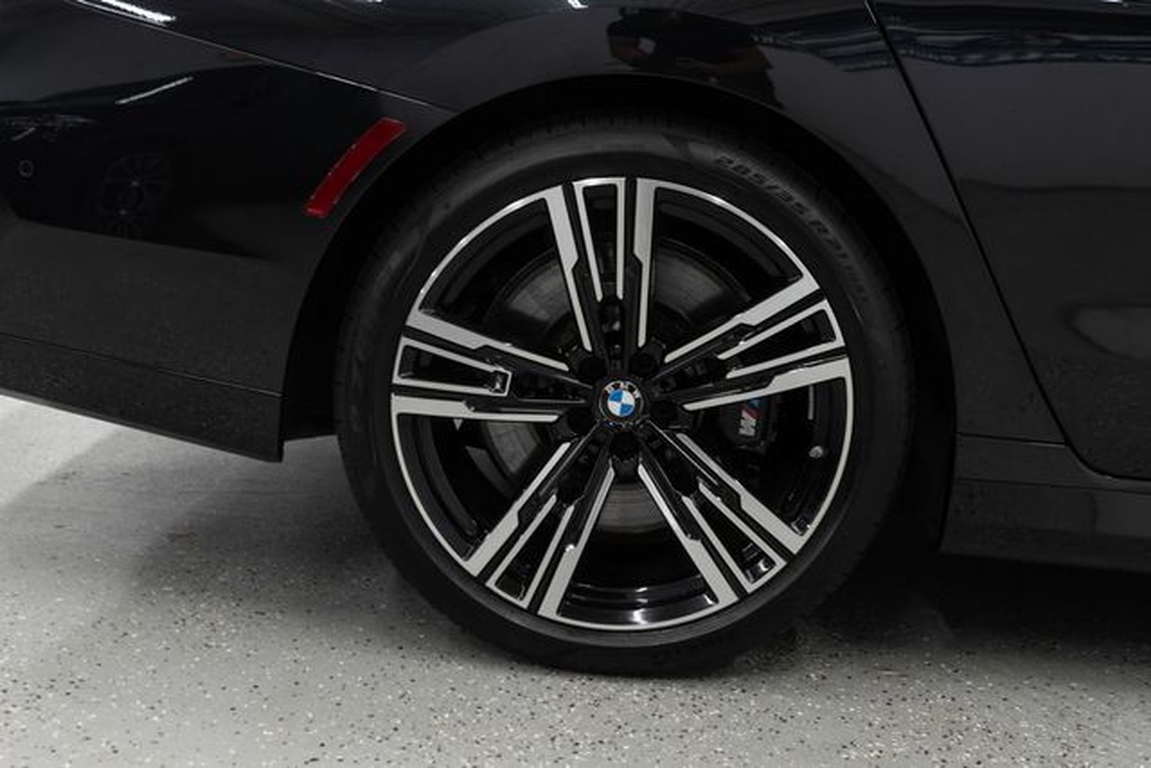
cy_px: 384
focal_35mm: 42
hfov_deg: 46.4
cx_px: 576
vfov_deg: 31.9
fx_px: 1343
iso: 250
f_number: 3.2
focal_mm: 28
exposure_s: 1/40
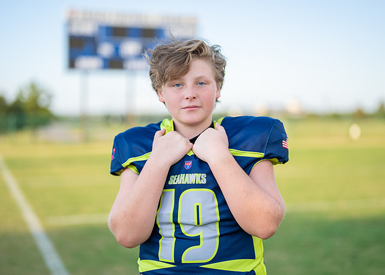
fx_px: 672
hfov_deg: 32.0
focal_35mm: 61
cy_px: 142
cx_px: 199
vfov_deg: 23.1
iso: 100
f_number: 1.2
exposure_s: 1/2500
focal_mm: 50
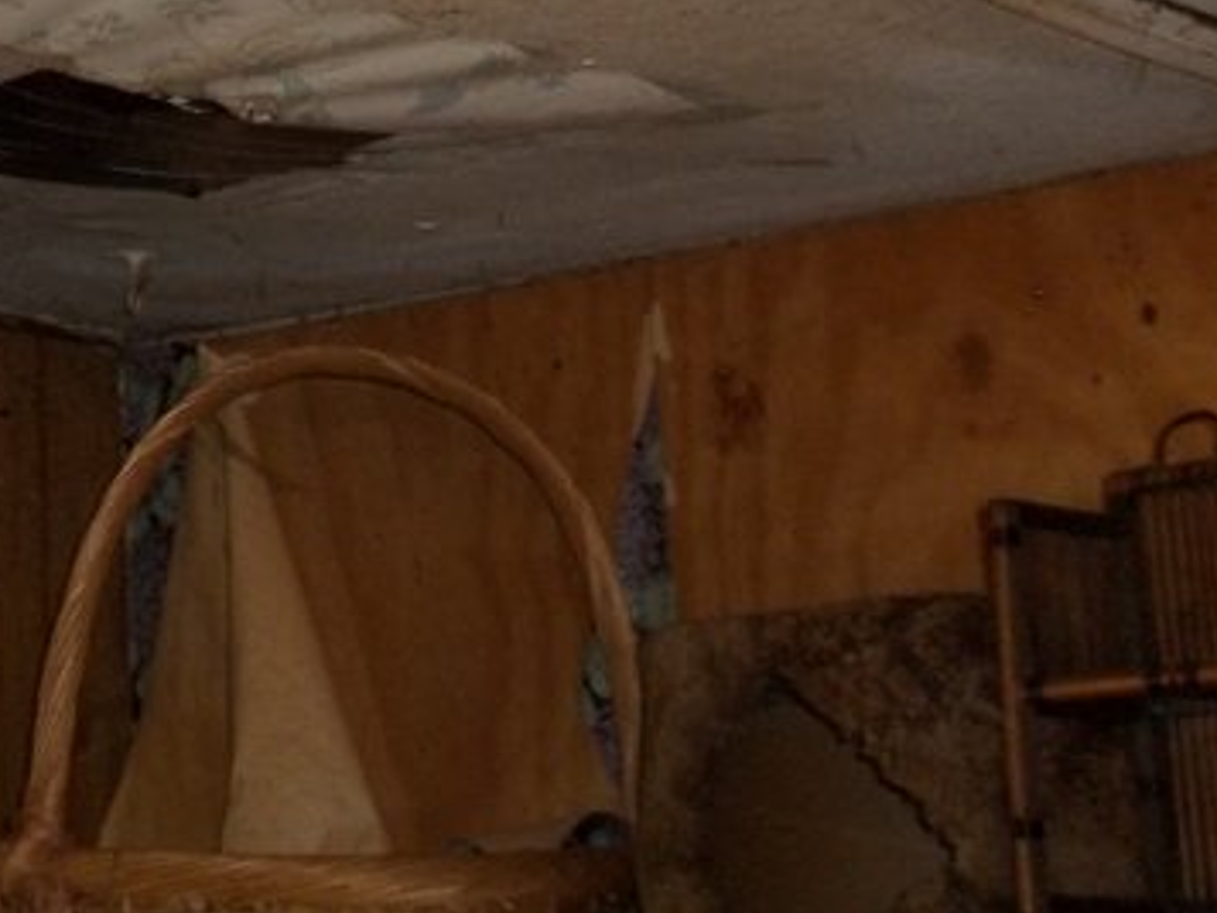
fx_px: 3340
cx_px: -51
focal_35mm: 95
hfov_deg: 19.9
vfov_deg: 15.1
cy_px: -123
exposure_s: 1/30
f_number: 3.3
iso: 160
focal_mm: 5.9
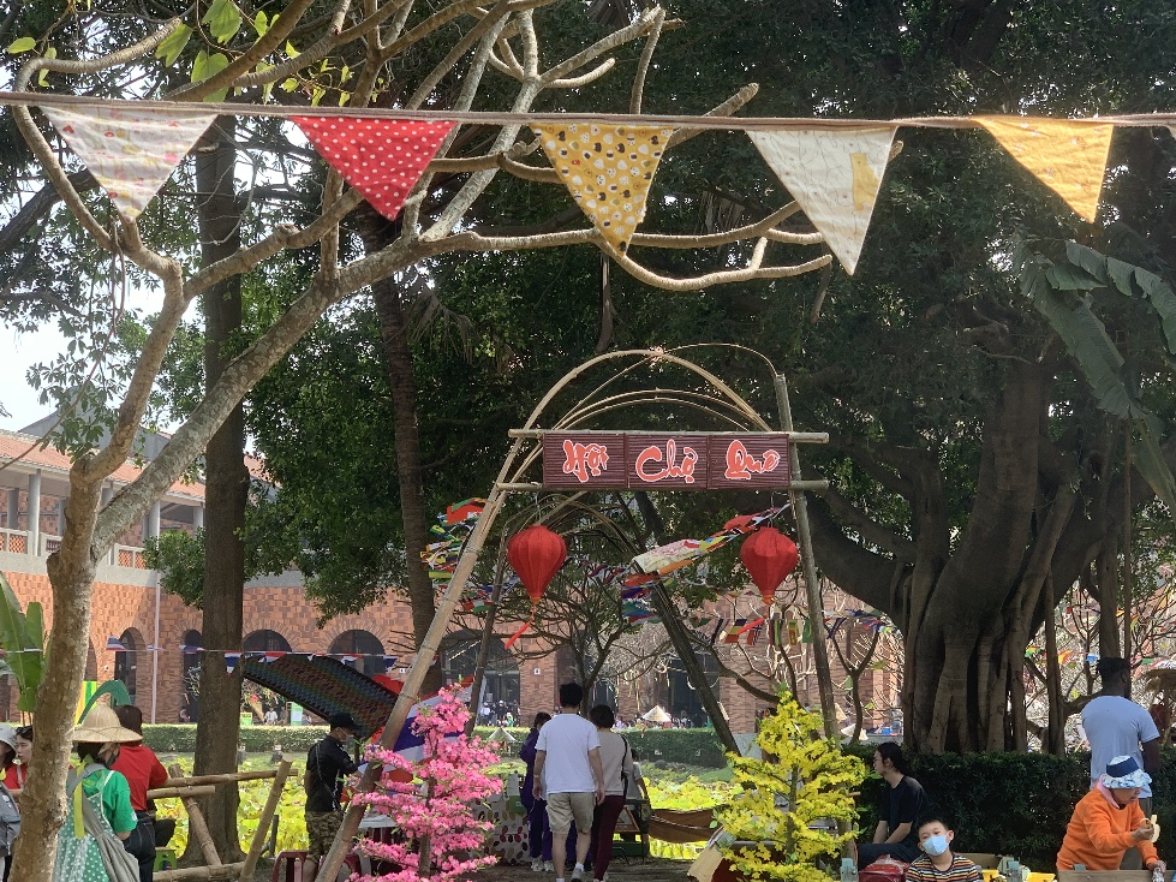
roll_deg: -1.7
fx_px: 2310
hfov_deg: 28.6
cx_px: 617
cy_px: 488
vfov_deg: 21.6
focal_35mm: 68
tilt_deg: +5.4
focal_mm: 6
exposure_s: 1/157
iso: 16
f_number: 2.4
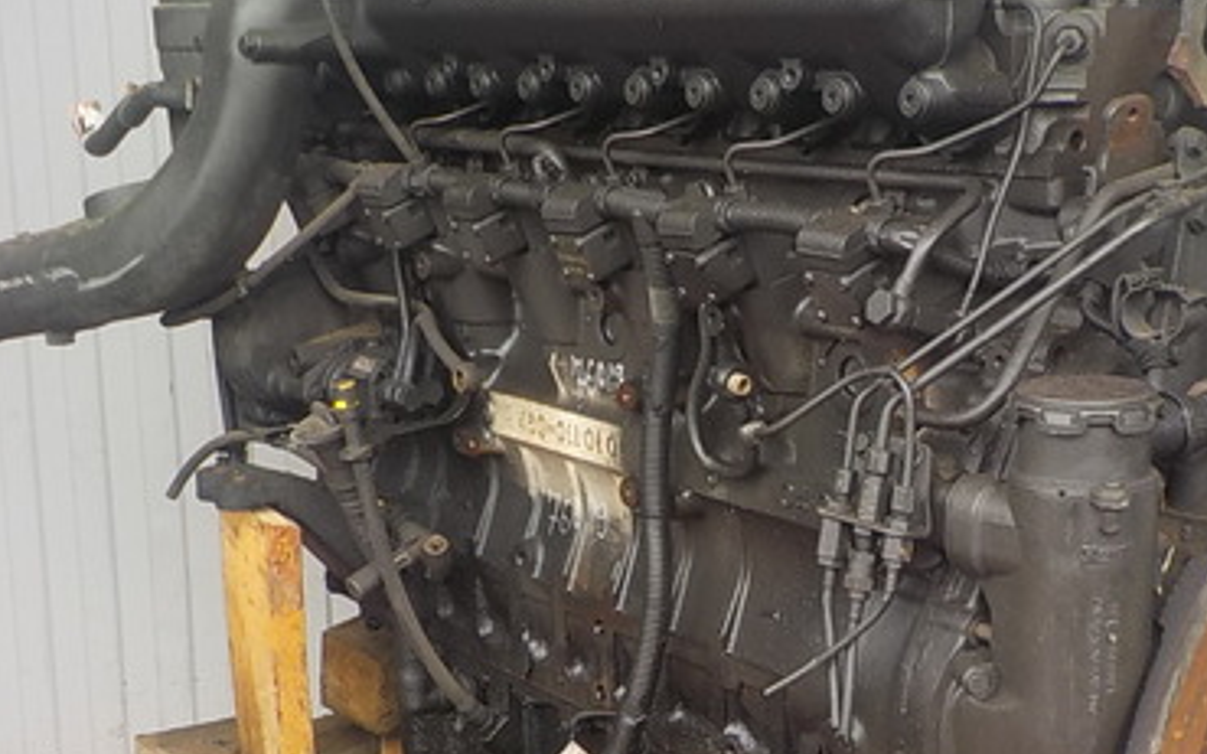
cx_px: 744
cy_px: 428
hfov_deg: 36.7
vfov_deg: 23.5
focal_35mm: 55
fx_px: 1809
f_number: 3.3
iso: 125
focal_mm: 4.1
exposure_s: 1/30
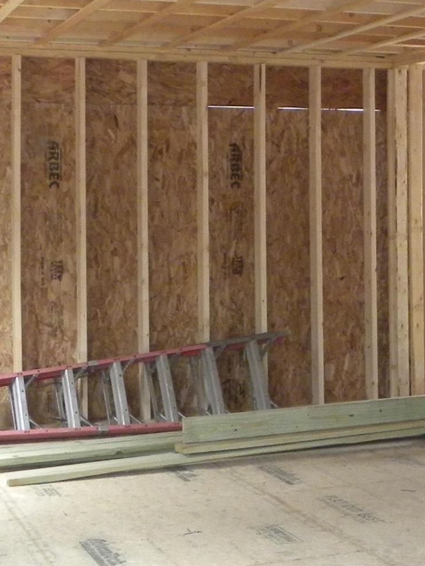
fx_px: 1309
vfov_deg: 24.3
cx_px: 466
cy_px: 193
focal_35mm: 80
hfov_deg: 17.8
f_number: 2.8
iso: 235
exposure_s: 1/61.8
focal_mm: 4.6
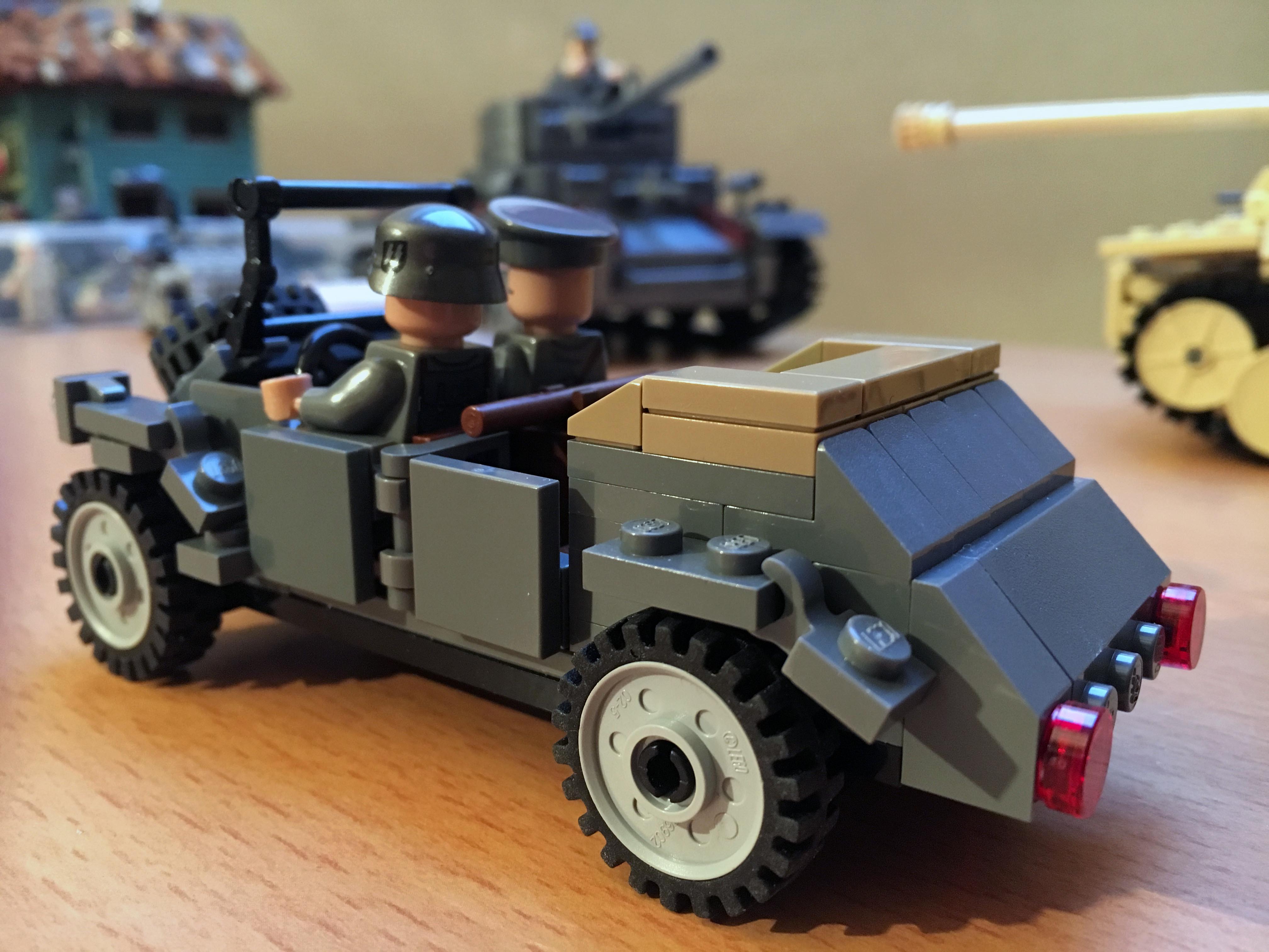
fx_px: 1063
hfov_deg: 61.7
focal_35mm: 29
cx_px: 634
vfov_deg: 48.2
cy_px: 476
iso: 200
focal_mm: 4.15
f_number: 2.2
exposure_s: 1/25
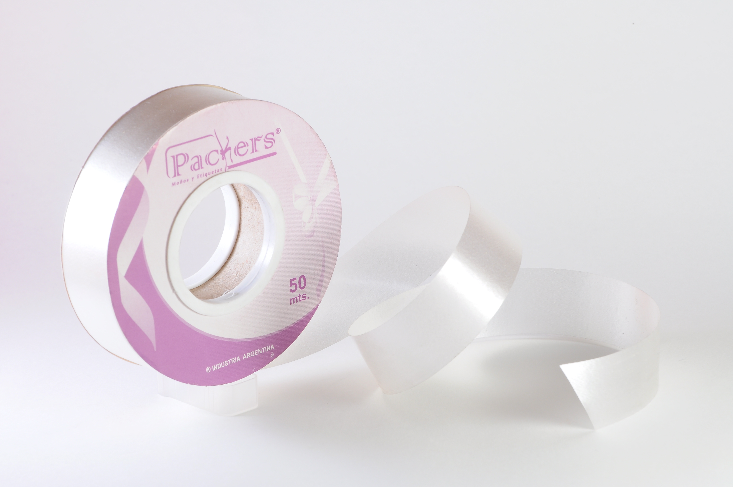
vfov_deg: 7.5
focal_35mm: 183
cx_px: 366
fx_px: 3722
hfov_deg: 11.2
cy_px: 244
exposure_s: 1/200
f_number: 20
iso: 200
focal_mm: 122
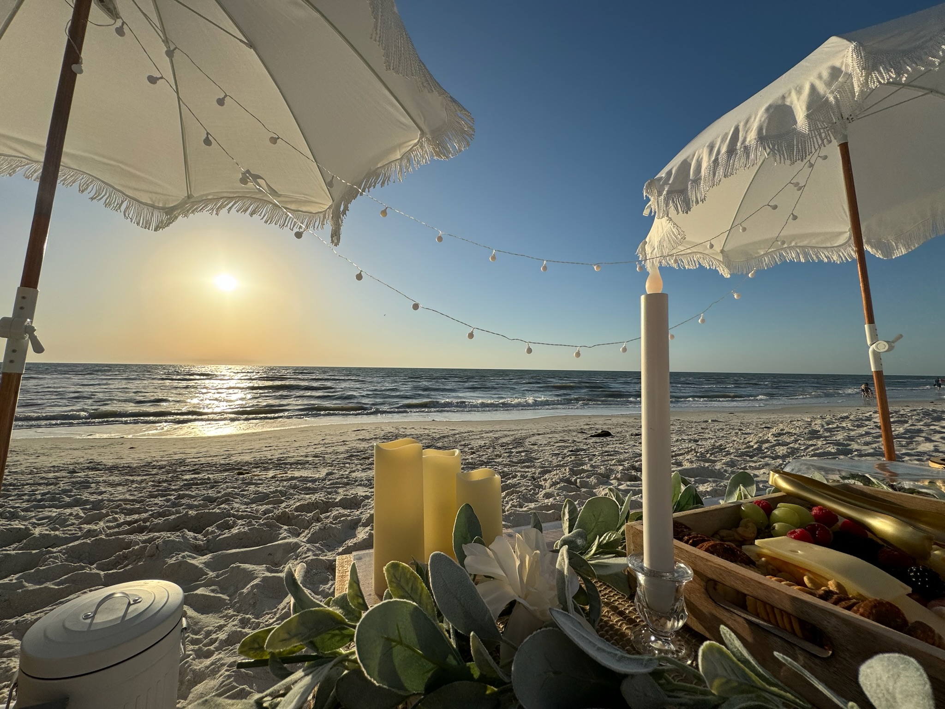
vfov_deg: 85.7
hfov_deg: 102.1
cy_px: 354
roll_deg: -1.5
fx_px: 382
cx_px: 472
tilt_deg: +1.3
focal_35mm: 14
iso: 32
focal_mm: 2.22
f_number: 2.2
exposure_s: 1/4630
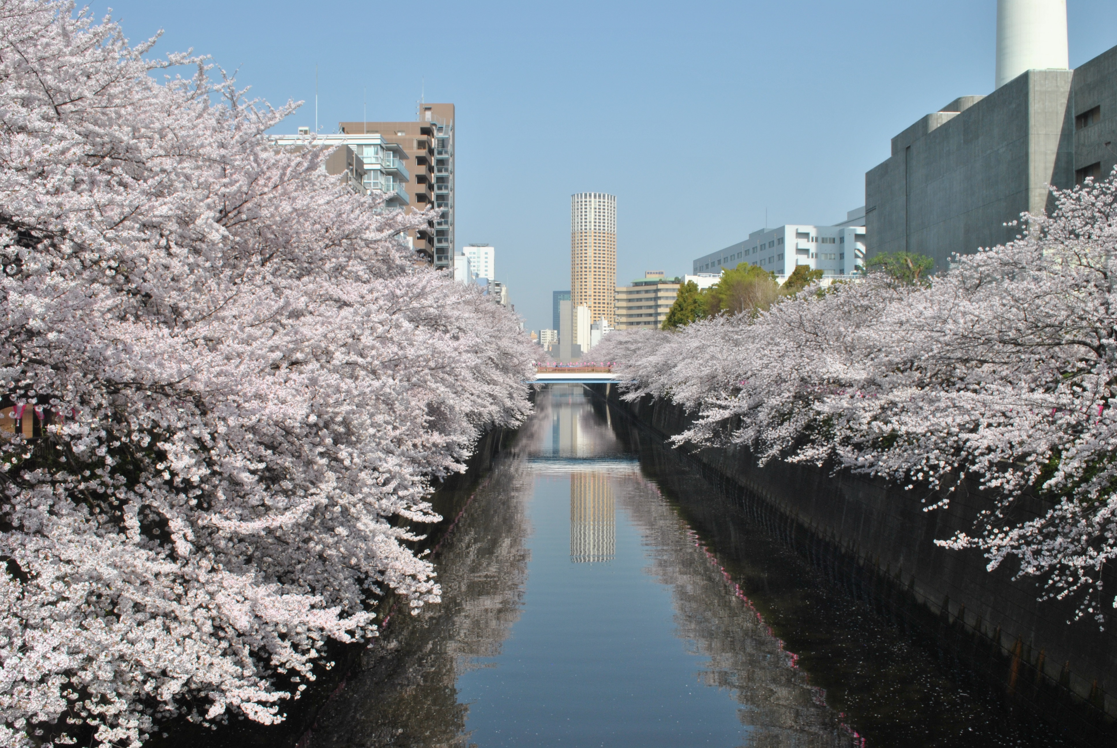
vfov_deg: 37.0
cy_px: 374
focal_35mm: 36
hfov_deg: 53.1
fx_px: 1118
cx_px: 558
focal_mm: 24
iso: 180
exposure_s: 1/125
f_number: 16
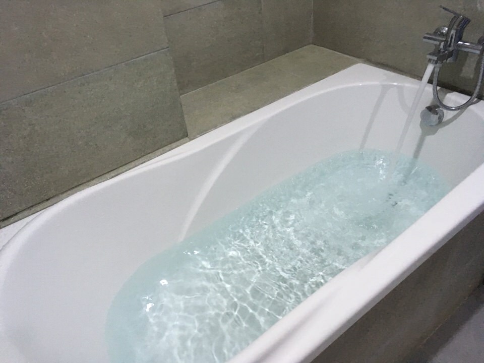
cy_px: 182
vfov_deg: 48.2
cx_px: 242
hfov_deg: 61.7
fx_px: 405
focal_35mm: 29
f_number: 2.2
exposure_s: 1/17
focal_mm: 4.15
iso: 200
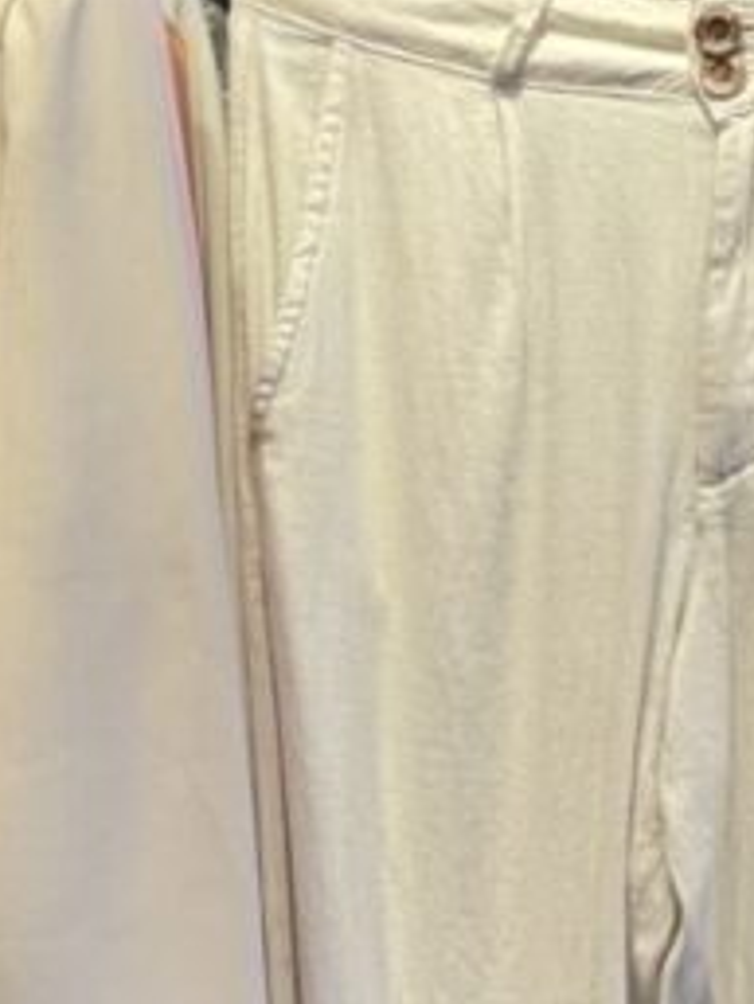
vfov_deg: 10.2
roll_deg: -0.9
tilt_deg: +0.5
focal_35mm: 194
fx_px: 5630
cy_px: 352
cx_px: -129
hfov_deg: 7.6
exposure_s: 1/120
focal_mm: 6
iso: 125
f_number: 2
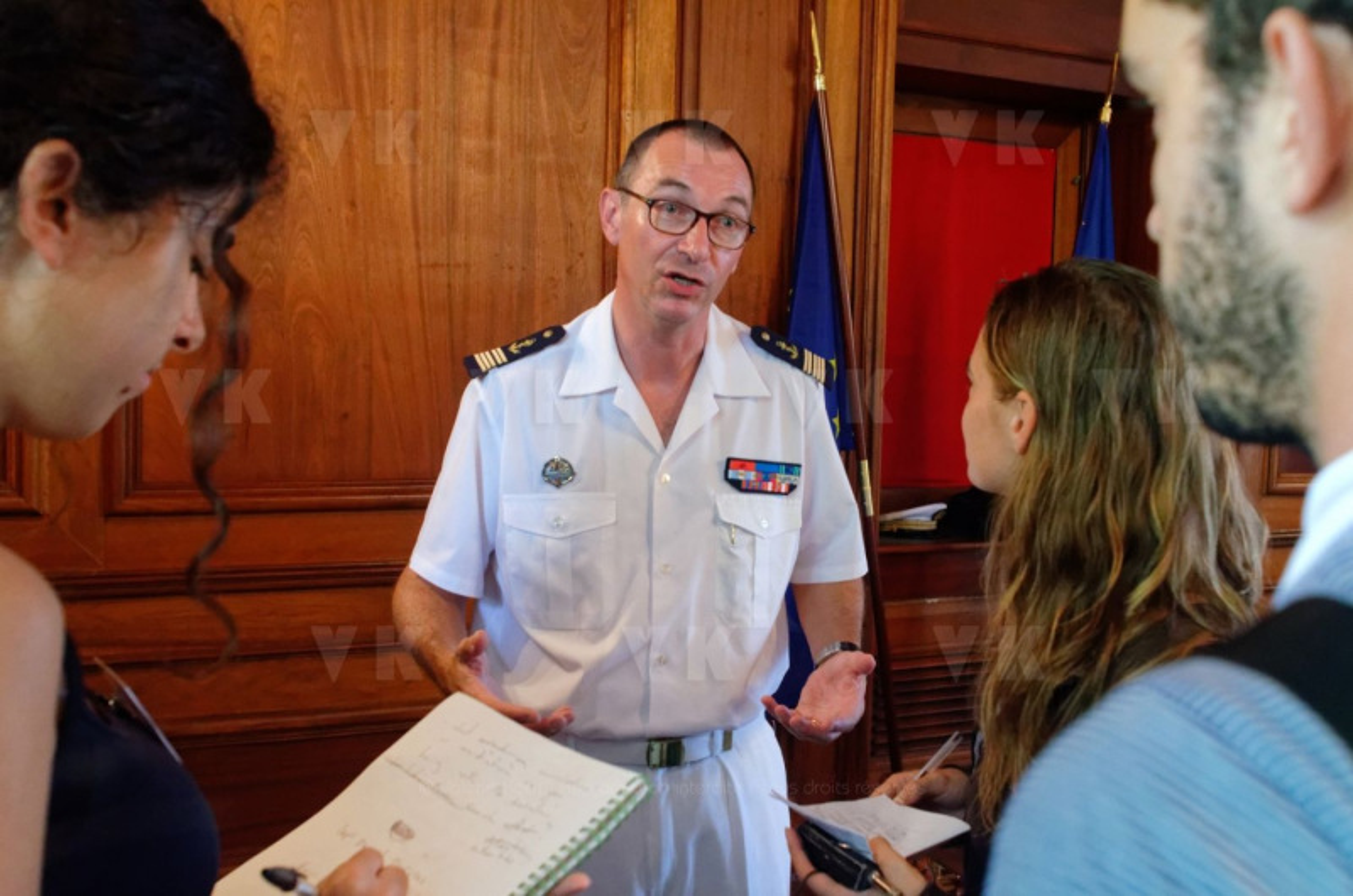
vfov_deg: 36.7
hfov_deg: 53.2
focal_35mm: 36
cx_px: 676
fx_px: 1350
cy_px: 448
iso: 800
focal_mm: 24
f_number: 5.6
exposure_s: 1/60
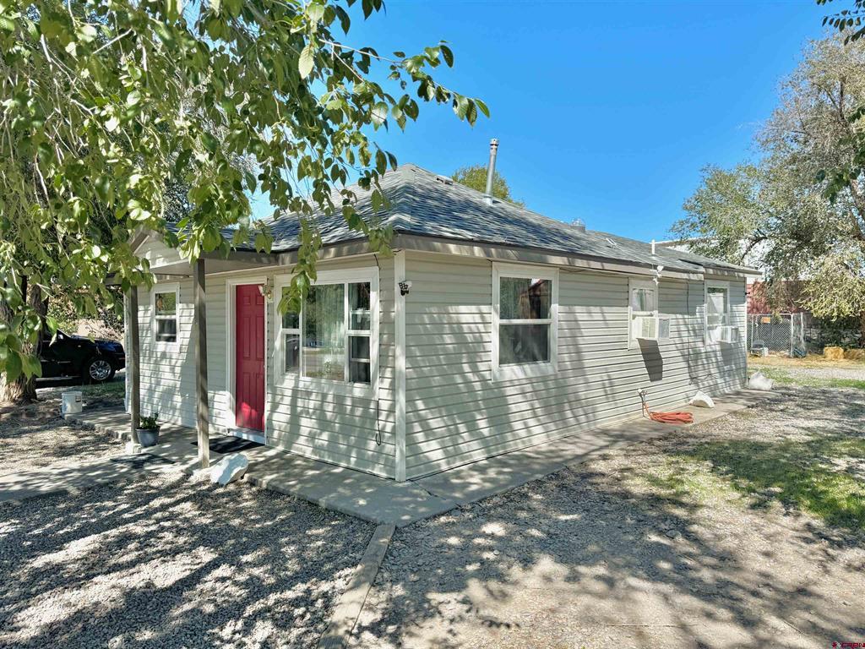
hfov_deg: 71.6
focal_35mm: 24
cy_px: 324
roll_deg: +1.6
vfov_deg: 56.8
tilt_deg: -2.2
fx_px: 600
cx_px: 432
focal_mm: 6.76
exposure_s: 1/2331
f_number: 1.78
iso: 80
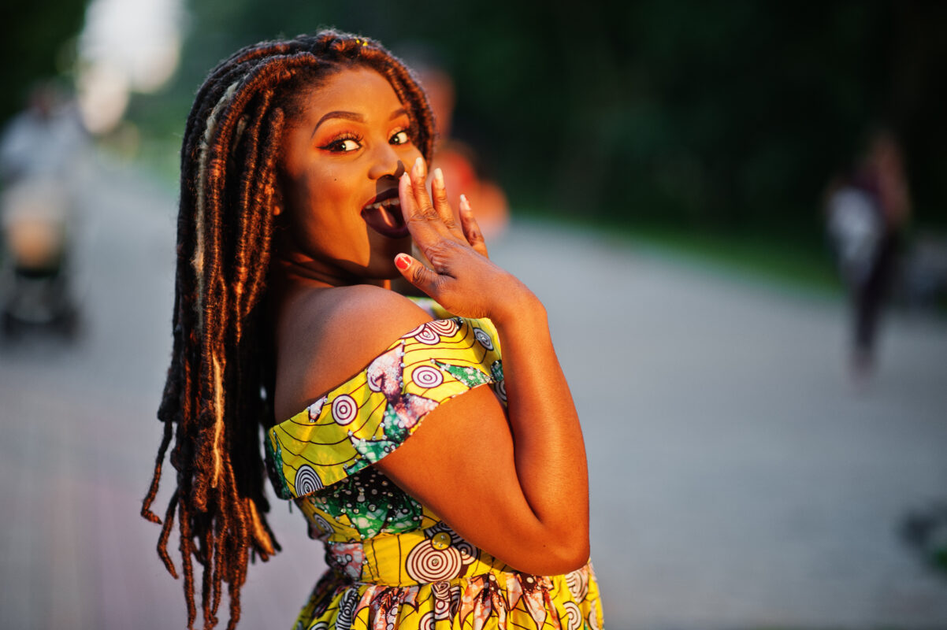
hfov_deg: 23.9
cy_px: 315
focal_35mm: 85
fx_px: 2235
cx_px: 474
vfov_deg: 16.1
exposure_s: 1/400
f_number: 1.4
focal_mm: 85
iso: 200
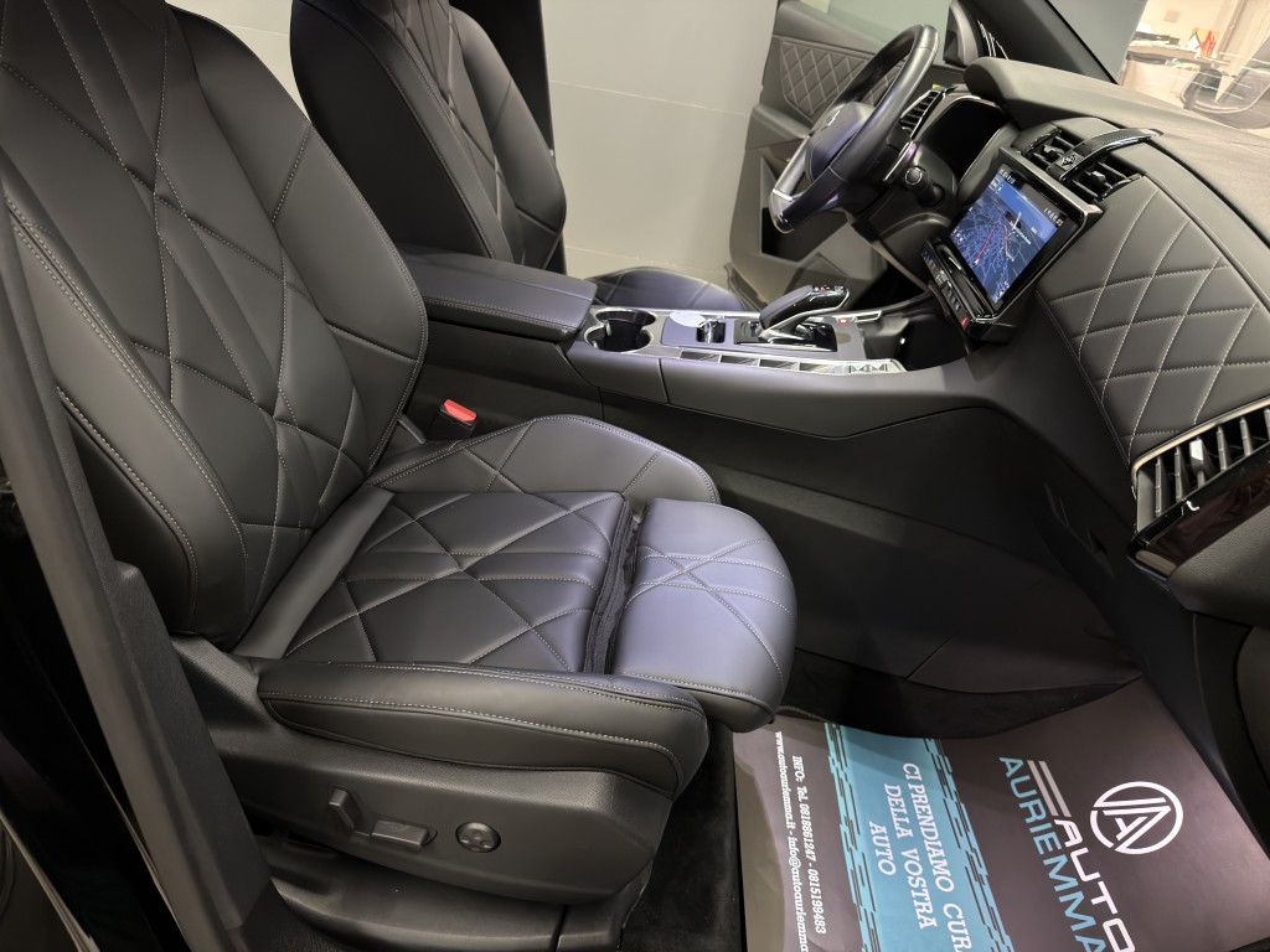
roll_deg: -9.9
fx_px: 881
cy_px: 476
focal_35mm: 24
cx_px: 635
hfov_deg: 71.6
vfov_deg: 56.8
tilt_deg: -30.1
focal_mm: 6.76
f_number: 1.78
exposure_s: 1/25
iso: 640
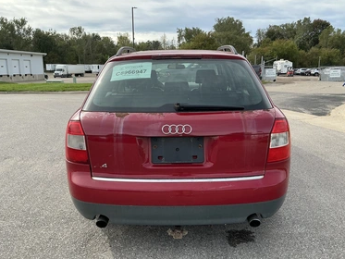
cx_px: 173
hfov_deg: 59.9
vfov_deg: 46.8
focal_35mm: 30
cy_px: 133
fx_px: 299
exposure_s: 1/709
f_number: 1.8
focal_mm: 3
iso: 25
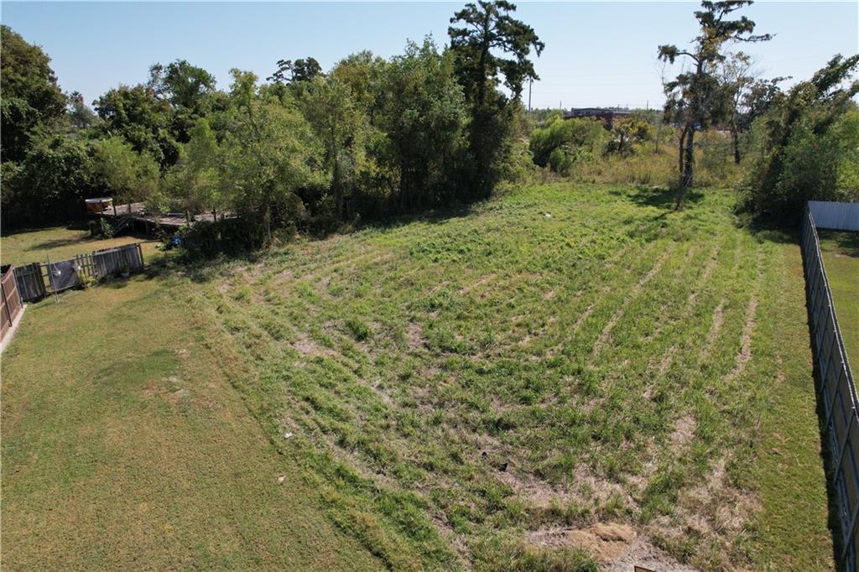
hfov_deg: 78.6
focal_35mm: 22
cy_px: 286
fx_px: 525
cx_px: 430
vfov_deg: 57.2
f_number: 2.8
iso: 150
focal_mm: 8.38
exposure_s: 1/2500
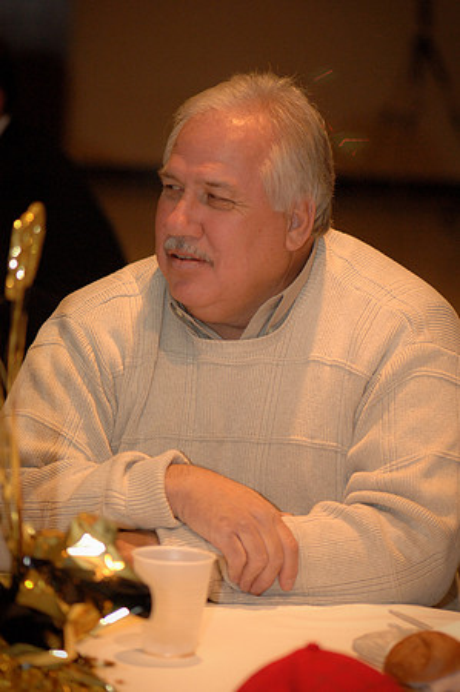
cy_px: 346
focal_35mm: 158
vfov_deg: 13.1
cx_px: 230
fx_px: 3026
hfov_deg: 8.7
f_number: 2.8
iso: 800
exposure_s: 1/40
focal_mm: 105
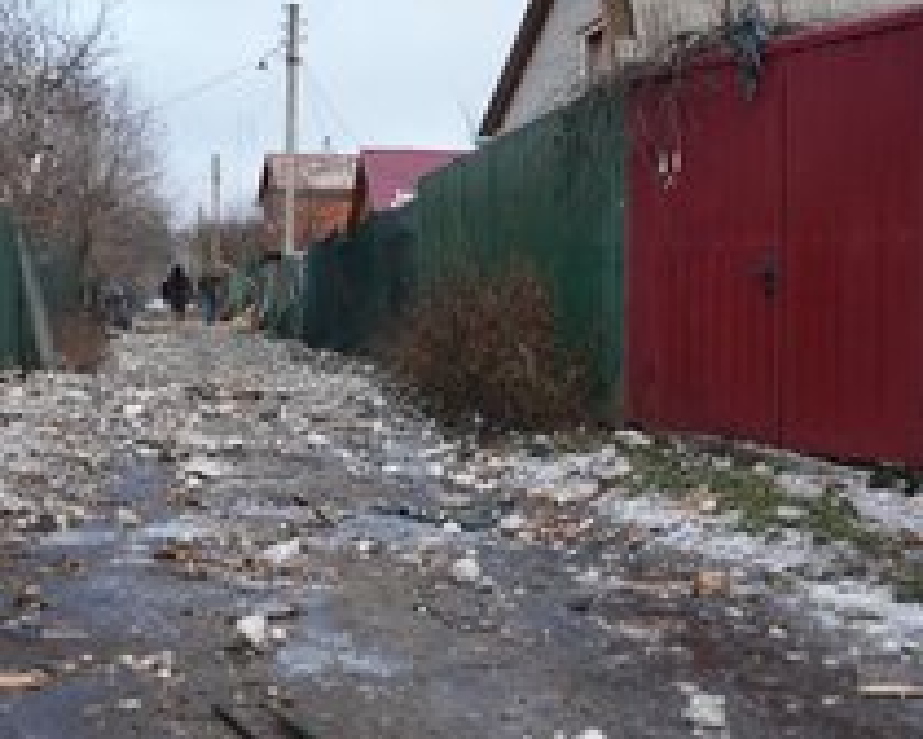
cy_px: 301
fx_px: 1175
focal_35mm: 43
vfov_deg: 34.8
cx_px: 308
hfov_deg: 42.3
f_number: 2.8
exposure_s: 1/125
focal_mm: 24
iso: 320
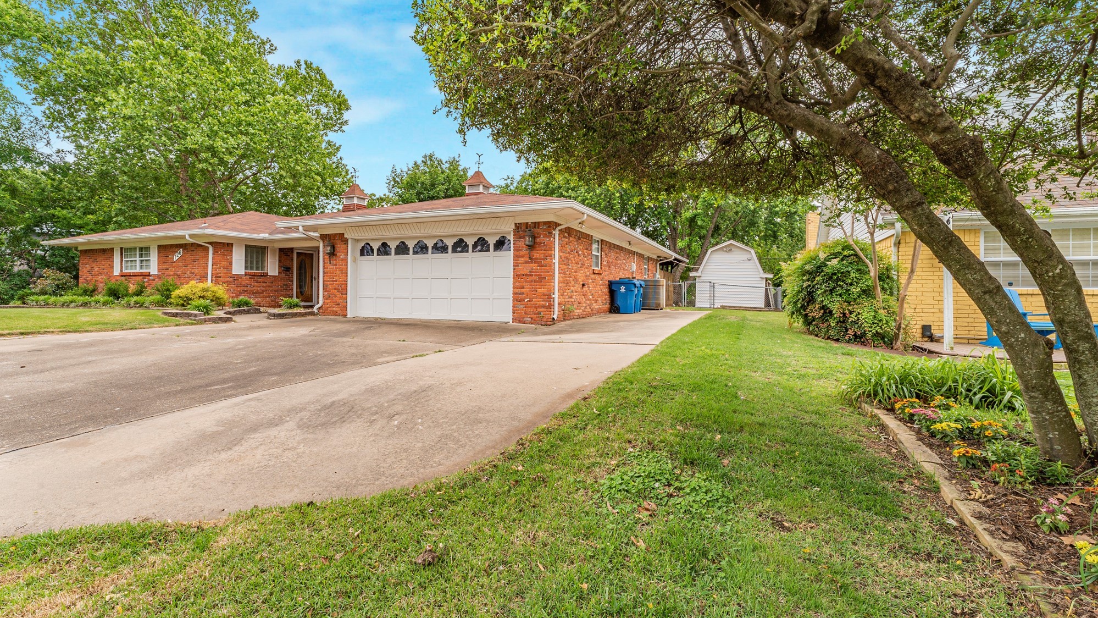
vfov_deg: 66.6
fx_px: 469
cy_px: 284
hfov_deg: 99.0
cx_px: 541
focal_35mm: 16
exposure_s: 1/45
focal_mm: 15.1
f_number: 16
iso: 100
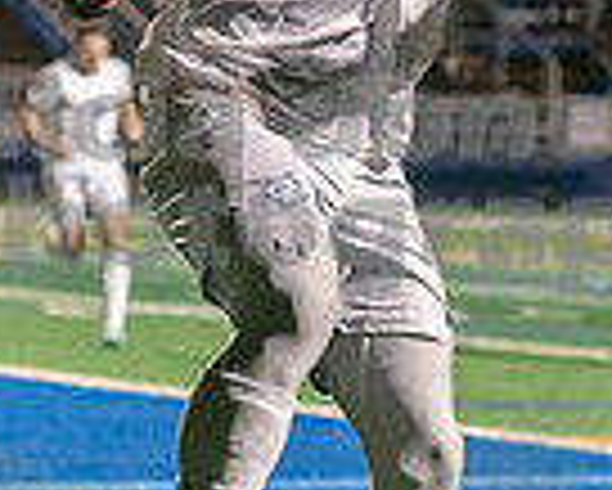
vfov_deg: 5.5
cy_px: 169
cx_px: 225
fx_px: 5093
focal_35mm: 281
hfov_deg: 6.9
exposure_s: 1/320
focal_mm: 70
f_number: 3.5
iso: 2500
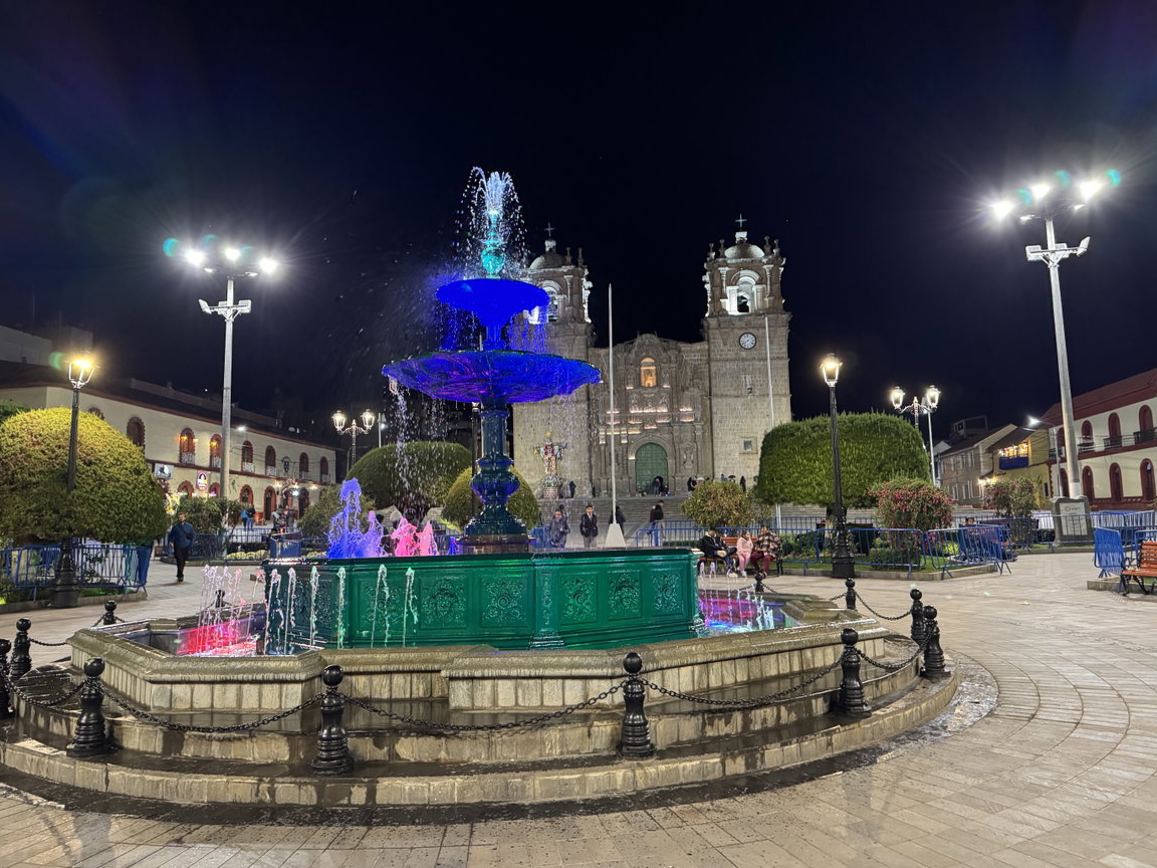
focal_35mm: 25
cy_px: 421
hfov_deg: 69.4
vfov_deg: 54.9
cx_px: 589
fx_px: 836
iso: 800
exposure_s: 1/46
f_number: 1.78
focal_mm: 6.76
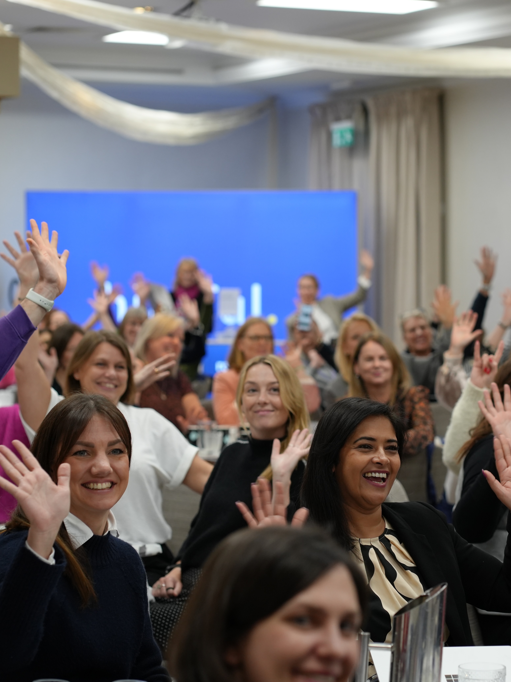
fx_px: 2421
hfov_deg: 12.0
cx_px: 385
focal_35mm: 123
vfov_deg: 16.0
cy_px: 341
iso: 1000
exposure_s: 1/160
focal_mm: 85
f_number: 4
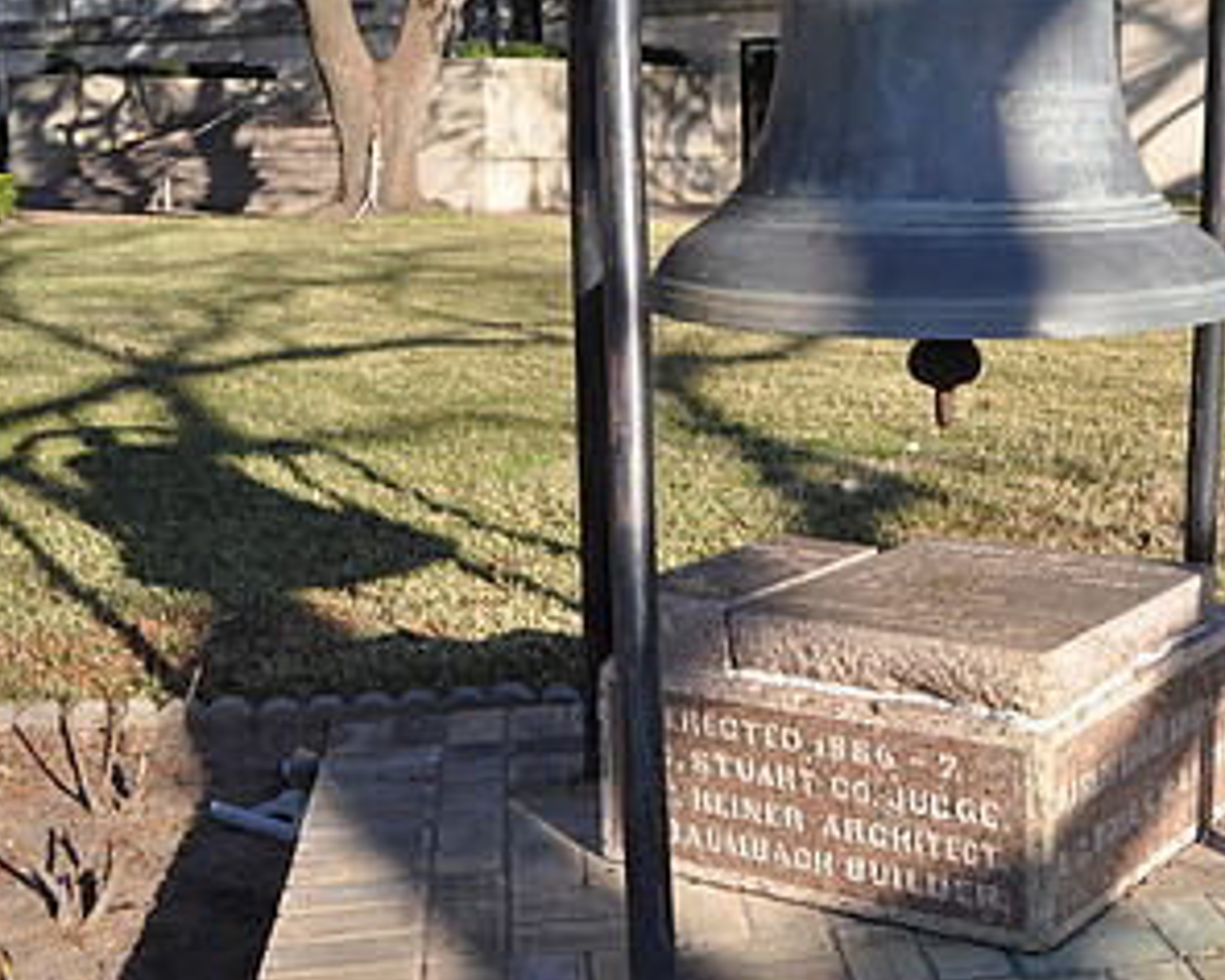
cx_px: 1014
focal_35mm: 58
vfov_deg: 26.1
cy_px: 292
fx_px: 2101
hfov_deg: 31.5
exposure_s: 1/125
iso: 200
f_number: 5.6
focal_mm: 21
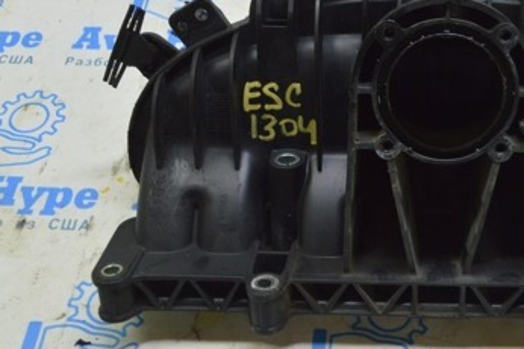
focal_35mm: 61
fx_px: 887
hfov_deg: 32.1
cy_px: 121
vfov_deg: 22.1
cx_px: 412
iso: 400
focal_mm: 22
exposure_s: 1/20
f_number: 5.6
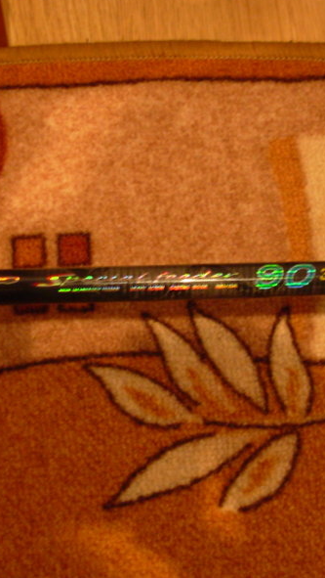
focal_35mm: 56
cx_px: 128
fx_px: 857
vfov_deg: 37.2
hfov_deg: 21.4
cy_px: 287
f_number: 2.9
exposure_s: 1/8.7
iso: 159
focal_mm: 6.3
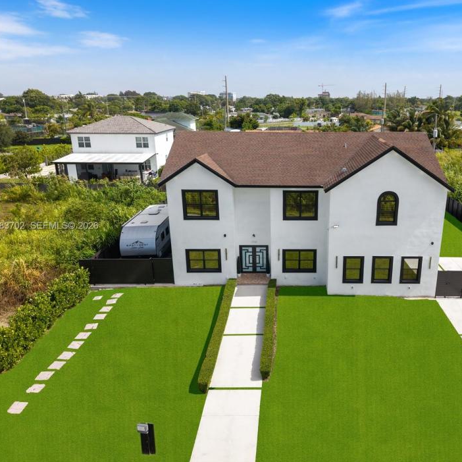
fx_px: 438
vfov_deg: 55.6
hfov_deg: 54.9
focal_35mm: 29
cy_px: 226
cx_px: 292
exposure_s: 1/20
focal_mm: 8.67
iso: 100
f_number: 1.8
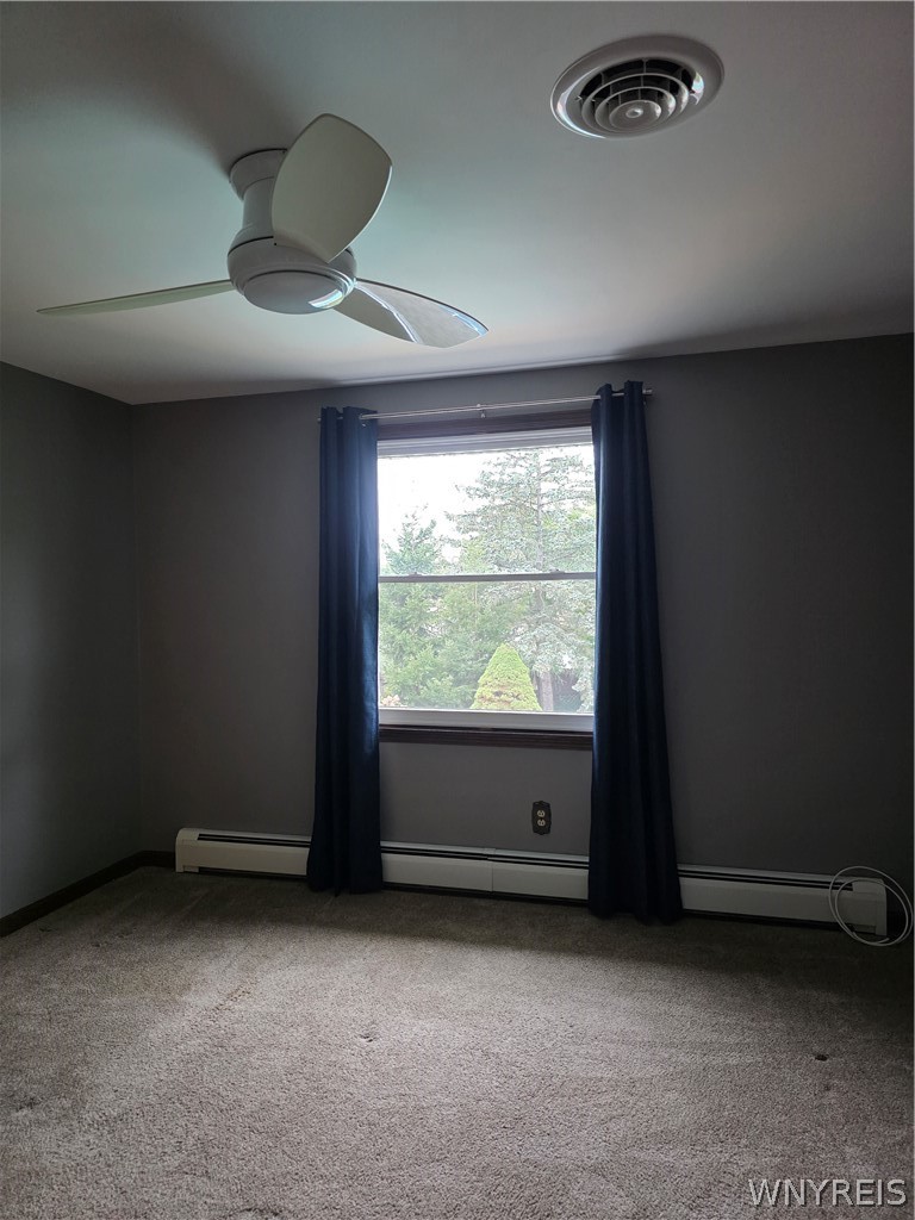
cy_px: 610
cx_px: 458
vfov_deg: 73.9
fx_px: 811
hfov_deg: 58.9
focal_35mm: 23
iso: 800
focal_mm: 6.3
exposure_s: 1/120
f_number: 1.7
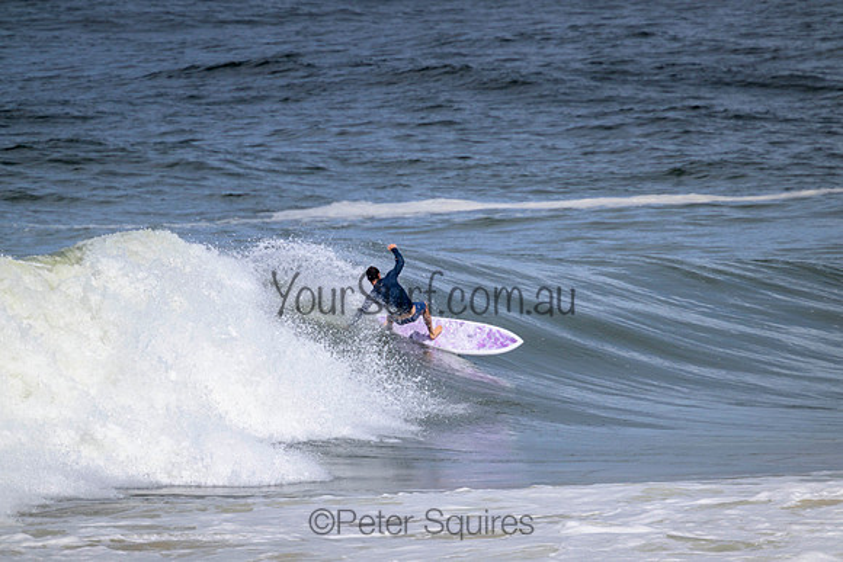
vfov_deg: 1.7
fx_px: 18737
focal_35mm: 800
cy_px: 281
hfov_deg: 2.6
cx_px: 422
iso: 450
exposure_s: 1/2000
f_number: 11
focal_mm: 800
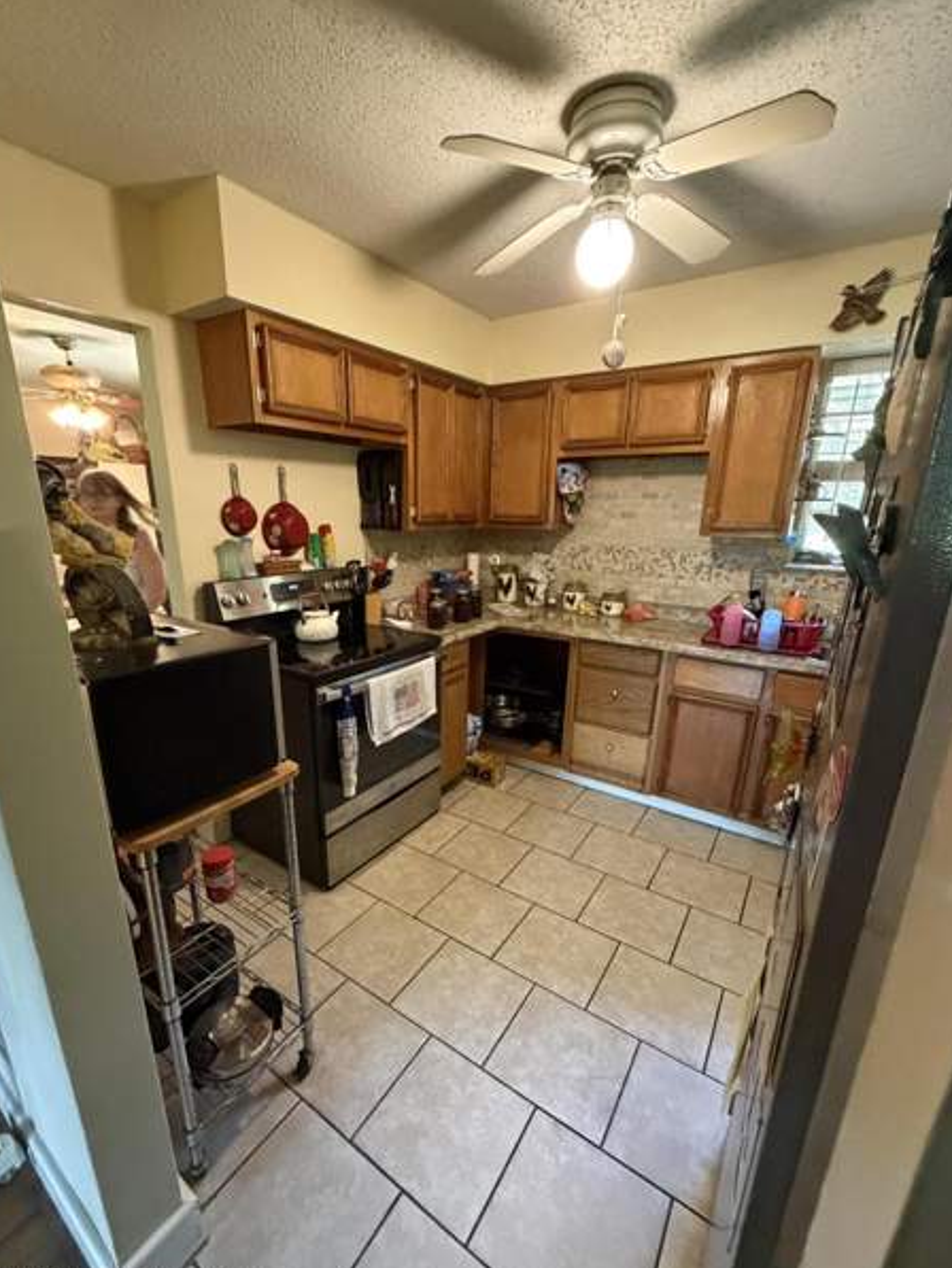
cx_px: 455
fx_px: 550
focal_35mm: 15
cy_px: 671
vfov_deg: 98.0
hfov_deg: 81.7
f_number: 2.2
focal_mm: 2.22
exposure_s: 1/60
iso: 1000
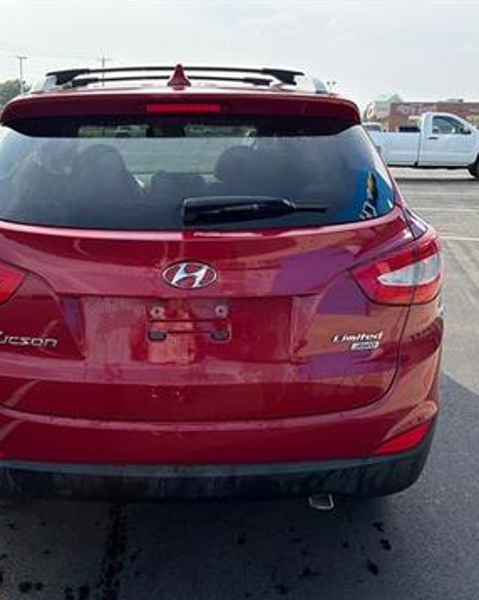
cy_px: 312
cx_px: 159
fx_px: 585
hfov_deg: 43.9
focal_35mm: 33
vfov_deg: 54.2
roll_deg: -0.3
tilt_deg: -18.2
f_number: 1.78
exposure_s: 1/2801
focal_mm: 6.76
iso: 100
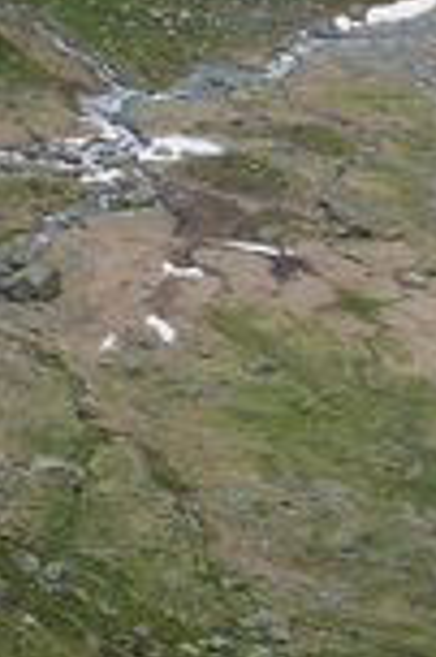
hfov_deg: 4.7
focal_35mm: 244
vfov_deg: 8.4
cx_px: -1703
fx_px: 4442
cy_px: 558
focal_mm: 13.9
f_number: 5.6
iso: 200
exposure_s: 1/500
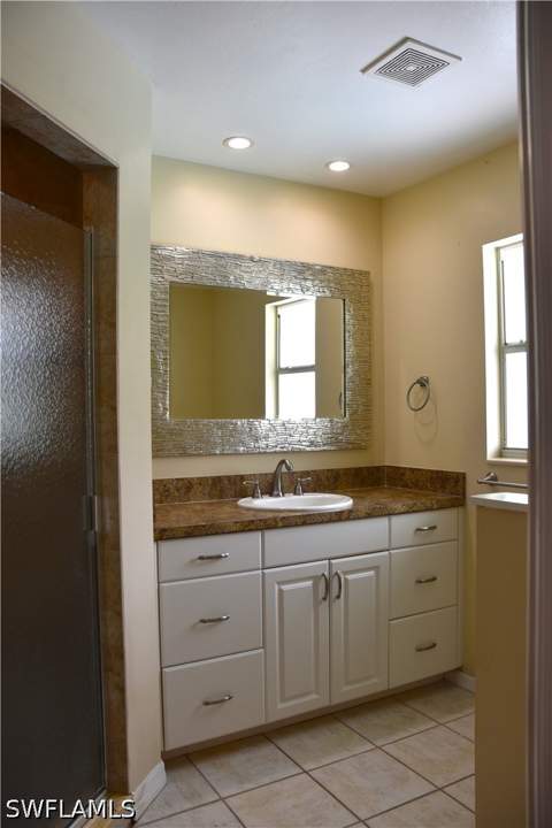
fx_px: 621
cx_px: 276
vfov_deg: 67.4
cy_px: 414
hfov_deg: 47.9
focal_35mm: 27
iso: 400
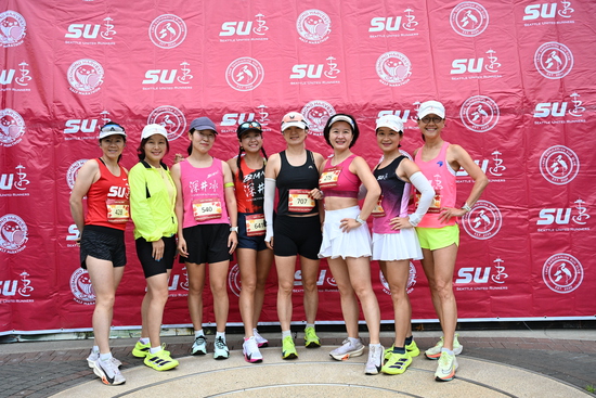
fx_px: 662
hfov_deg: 48.4
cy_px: 199
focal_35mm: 40
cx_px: 298
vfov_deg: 33.4
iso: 2000
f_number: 4
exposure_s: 1/500
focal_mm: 40
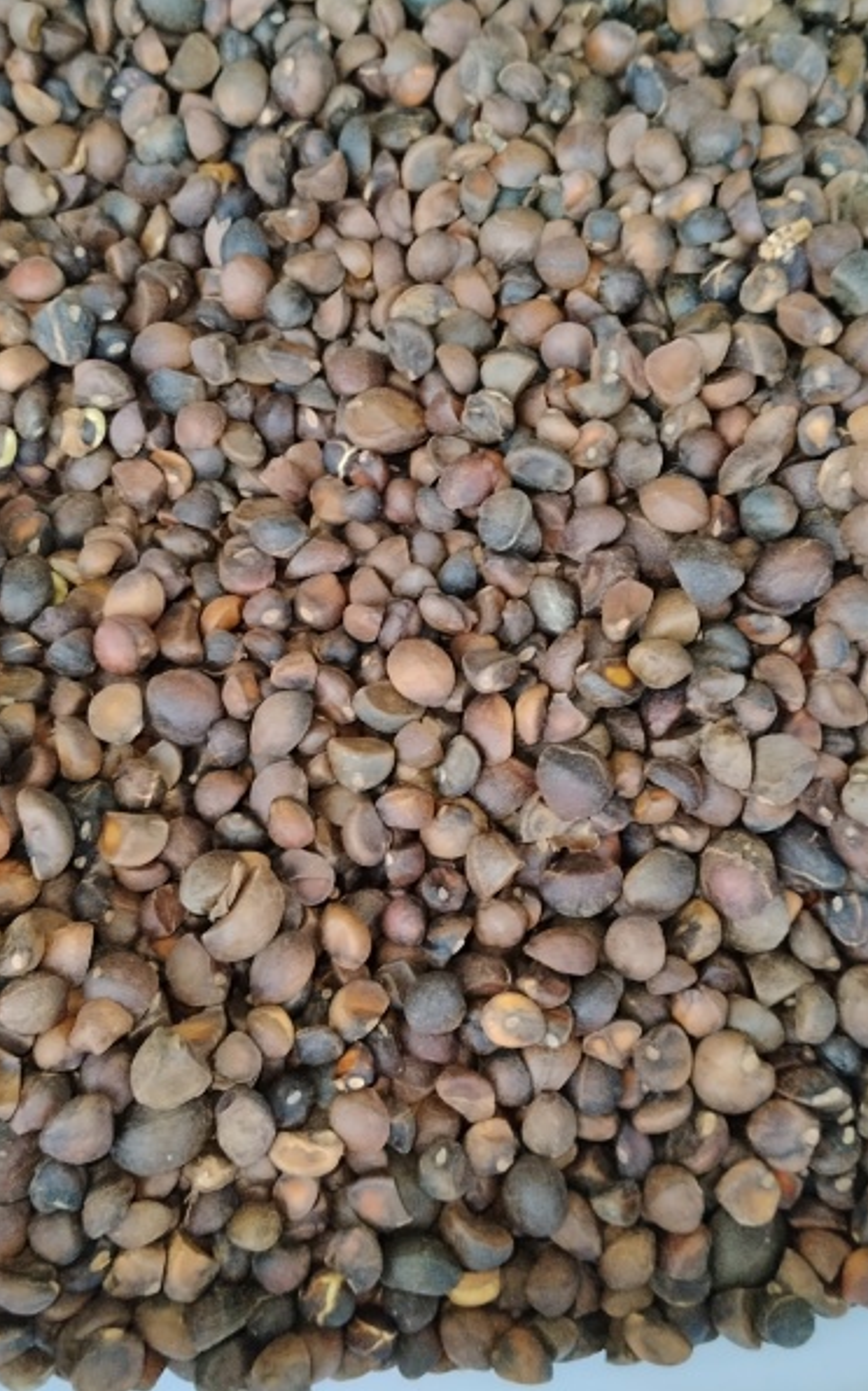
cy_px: 696
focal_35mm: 37
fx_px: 1402
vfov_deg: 52.8
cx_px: 383
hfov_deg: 34.4
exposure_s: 1/25
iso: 417
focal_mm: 4.25
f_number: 1.8
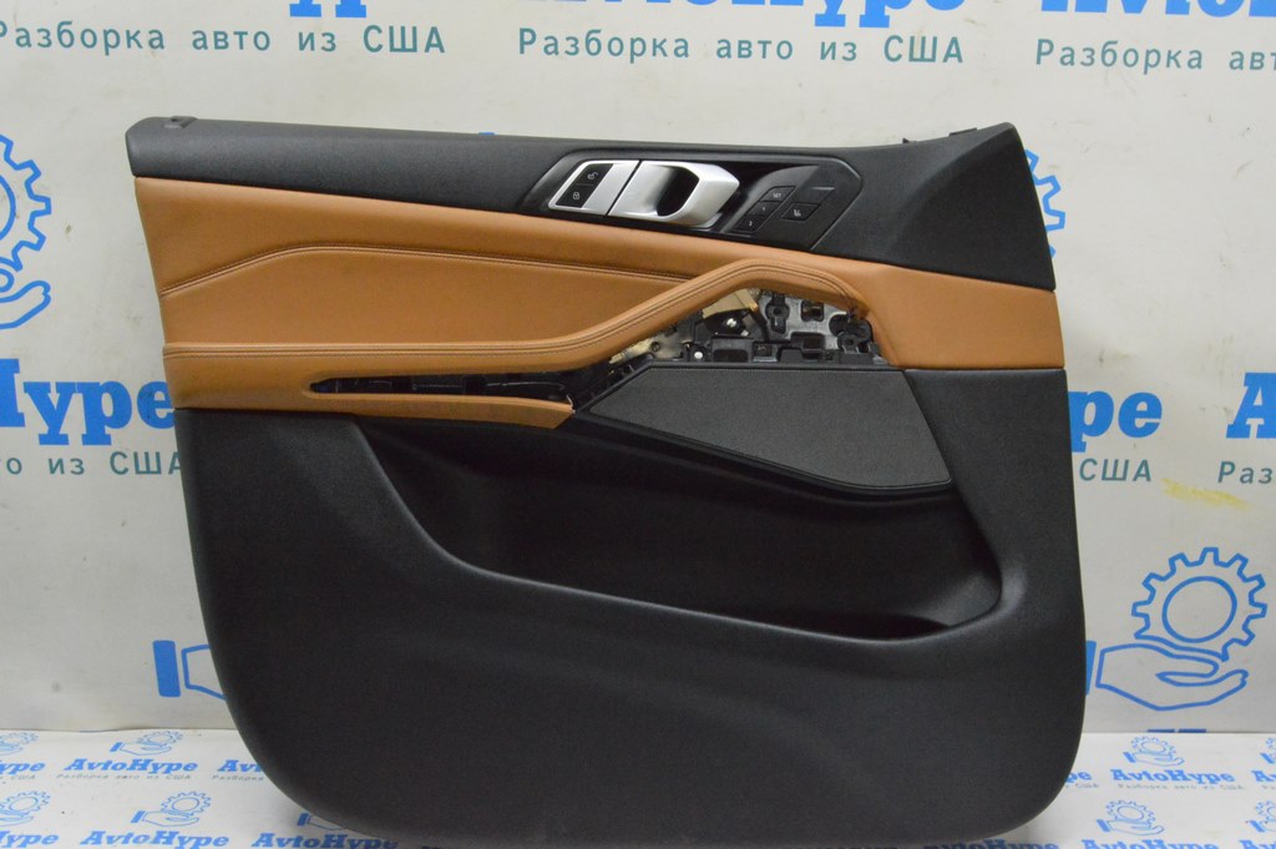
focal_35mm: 33
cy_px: 424
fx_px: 1169
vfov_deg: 39.9
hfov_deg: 57.3
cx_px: 638
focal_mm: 22
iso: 6400
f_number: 20
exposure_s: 1/20
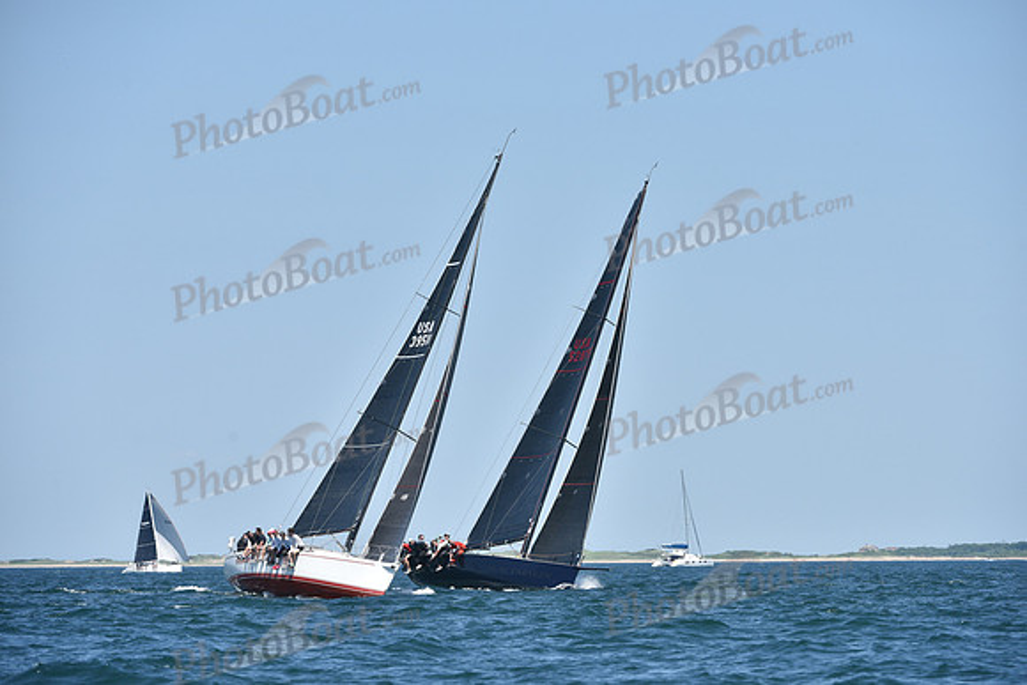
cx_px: 514
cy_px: 342
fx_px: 7989
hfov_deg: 7.4
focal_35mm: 280
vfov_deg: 4.9
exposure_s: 1/1000
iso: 320
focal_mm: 280
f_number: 8
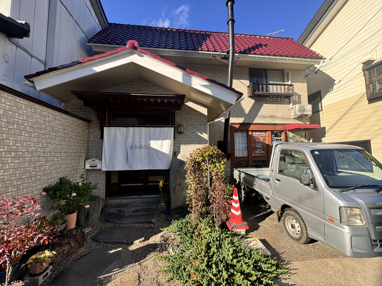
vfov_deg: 85.7
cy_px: 143
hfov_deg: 102.1
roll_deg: +0.4
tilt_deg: +4.8
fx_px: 154
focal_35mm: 14
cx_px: 191
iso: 40
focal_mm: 2.22
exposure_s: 1/508
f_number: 2.2
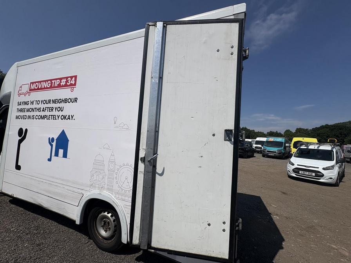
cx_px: 176
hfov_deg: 102.1
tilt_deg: +3.6
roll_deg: -2.1
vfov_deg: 85.7
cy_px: 132
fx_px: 142
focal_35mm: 14
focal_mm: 2.22
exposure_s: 1/6135
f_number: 2.2
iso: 50
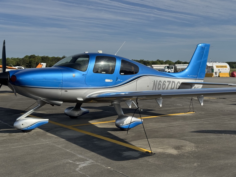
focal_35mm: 48
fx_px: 327
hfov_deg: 39.6
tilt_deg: -3.2
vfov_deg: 30.3
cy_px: 88
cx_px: 118
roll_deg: -0.7
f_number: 1.78
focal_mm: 6.76
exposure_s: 1/7092
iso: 64
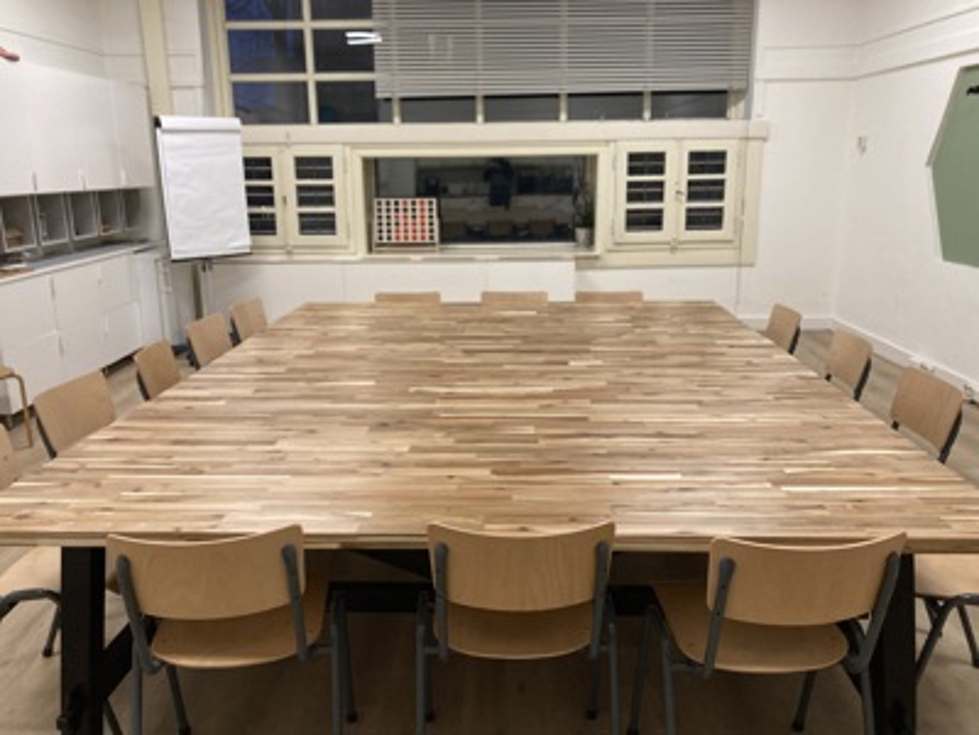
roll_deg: +0.7
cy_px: 368
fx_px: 792
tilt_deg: -13.6
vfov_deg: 49.7
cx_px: 490
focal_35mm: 28
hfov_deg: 63.4
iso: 160
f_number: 1.8
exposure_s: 1/60
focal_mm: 3.99
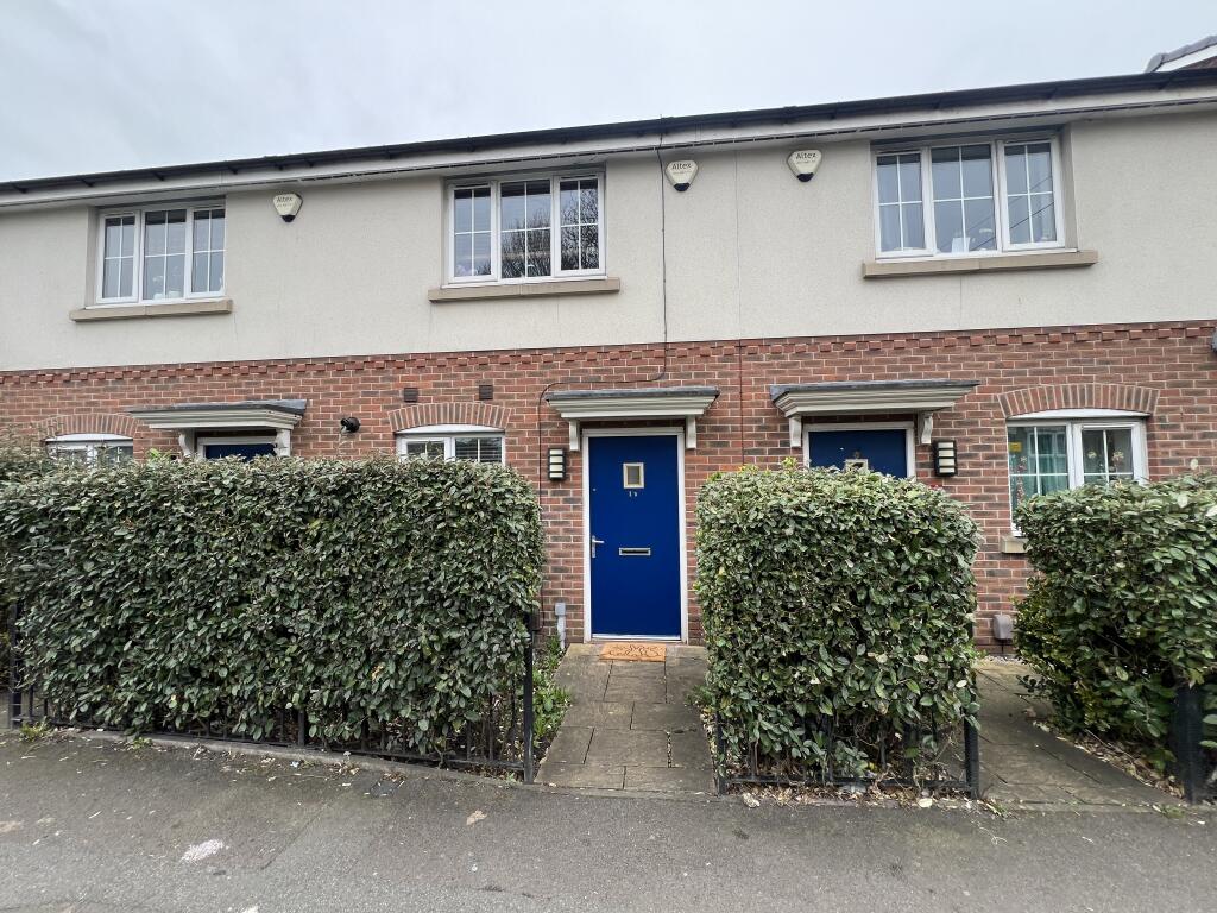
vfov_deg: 89.9
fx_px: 457
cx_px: 608
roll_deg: +0.8
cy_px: 456
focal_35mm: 13
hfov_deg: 106.2
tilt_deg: +1.8
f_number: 1.8
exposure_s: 1/99
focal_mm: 1.57
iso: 32
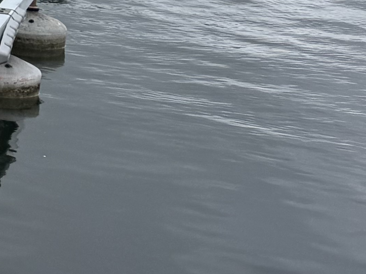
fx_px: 1364
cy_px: -114
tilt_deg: -6.1
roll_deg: -1.0
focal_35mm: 129
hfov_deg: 11.6
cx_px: -599
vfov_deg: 11.1
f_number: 1.78
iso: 80
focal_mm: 6.76
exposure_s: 1/2604
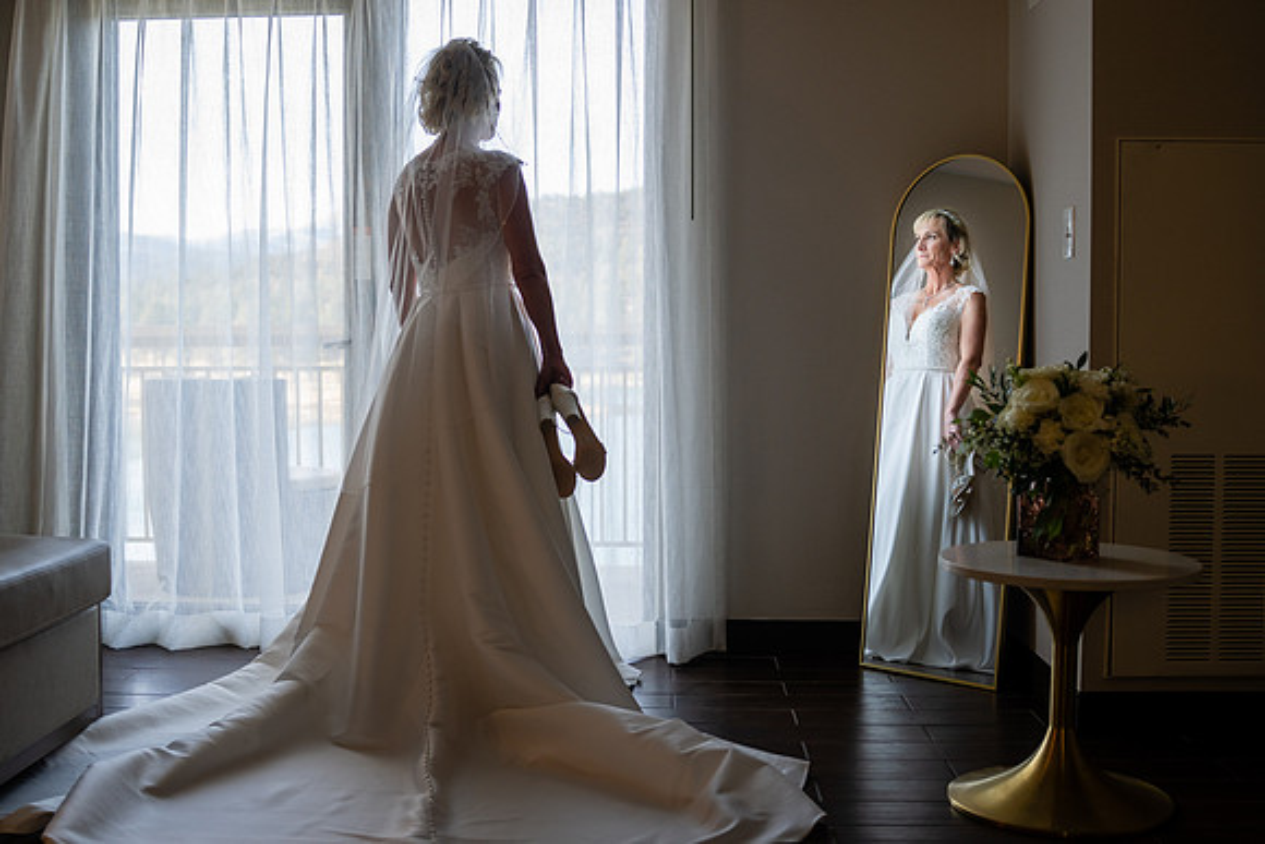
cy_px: 440
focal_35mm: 39
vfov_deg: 34.3
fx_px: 1368
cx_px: 602
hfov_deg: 49.6
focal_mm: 35
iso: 250
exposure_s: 1/125
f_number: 2.8
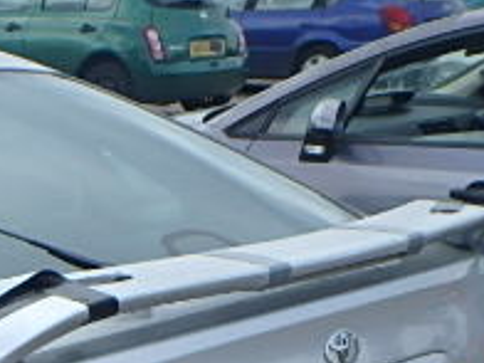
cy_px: 570
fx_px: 1412
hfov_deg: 17.7
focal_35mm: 101
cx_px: -205
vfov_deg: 13.6
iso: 125
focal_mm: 5.6
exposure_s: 1/400
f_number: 4.7
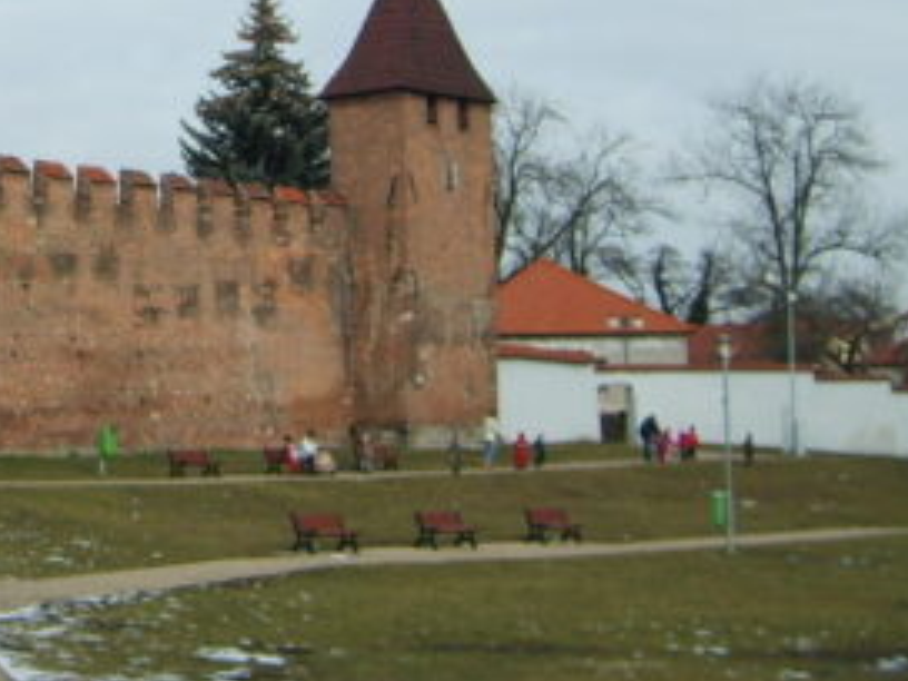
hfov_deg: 19.1
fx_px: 2597
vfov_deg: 14.8
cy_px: 97
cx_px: -70
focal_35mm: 99
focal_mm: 5.8
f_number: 7.1
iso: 50
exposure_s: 1/180
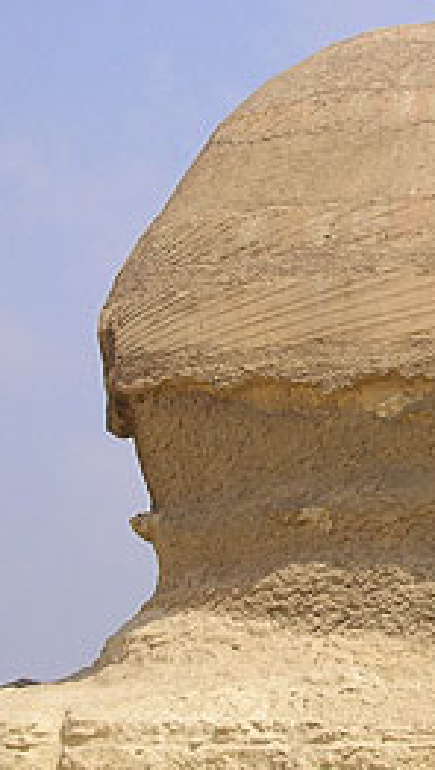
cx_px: 553
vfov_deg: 14.9
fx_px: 2943
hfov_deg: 8.3
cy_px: 379
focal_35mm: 144
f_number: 5.7
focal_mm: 11.8
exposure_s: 1/500
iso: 50
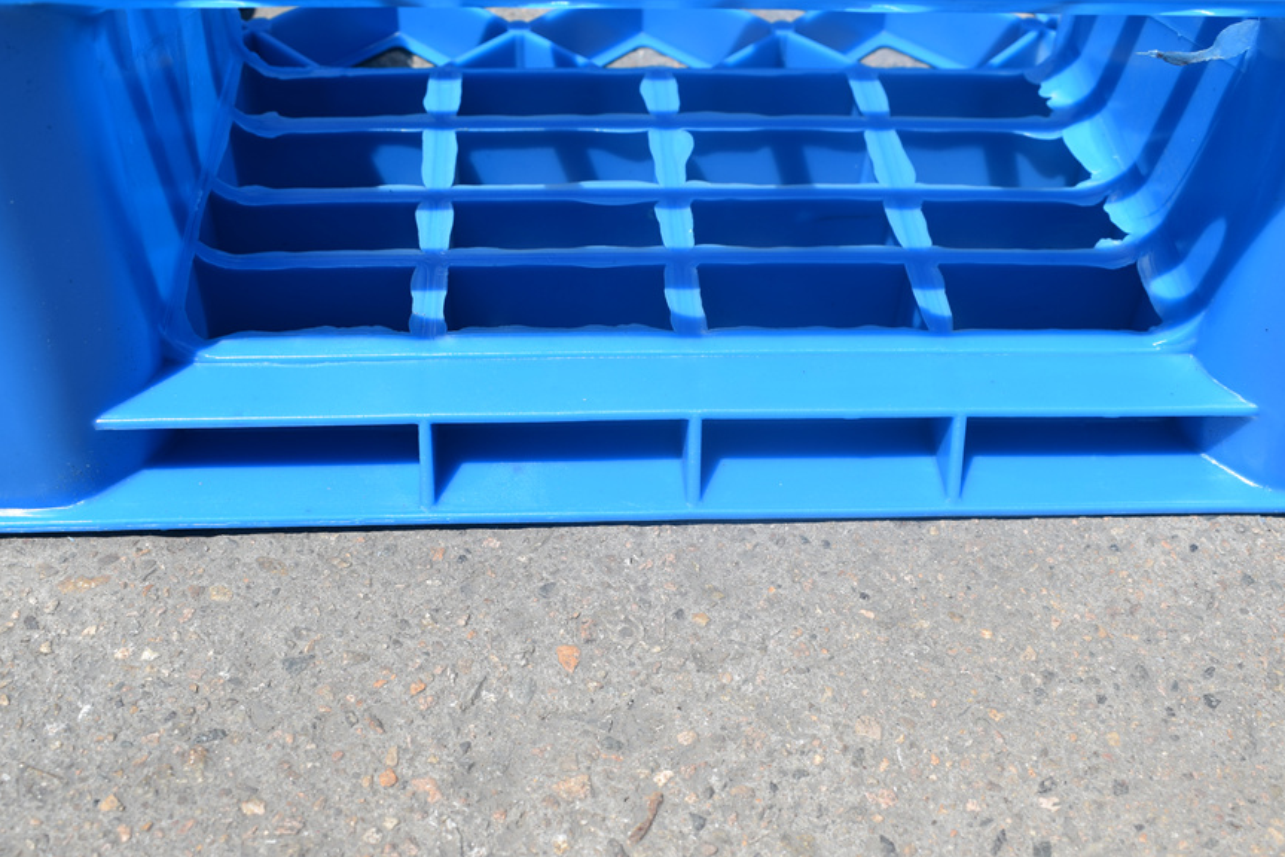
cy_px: 442
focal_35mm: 45
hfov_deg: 43.6
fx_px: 1606
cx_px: 623
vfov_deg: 29.9
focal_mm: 24
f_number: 8
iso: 100
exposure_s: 1/250
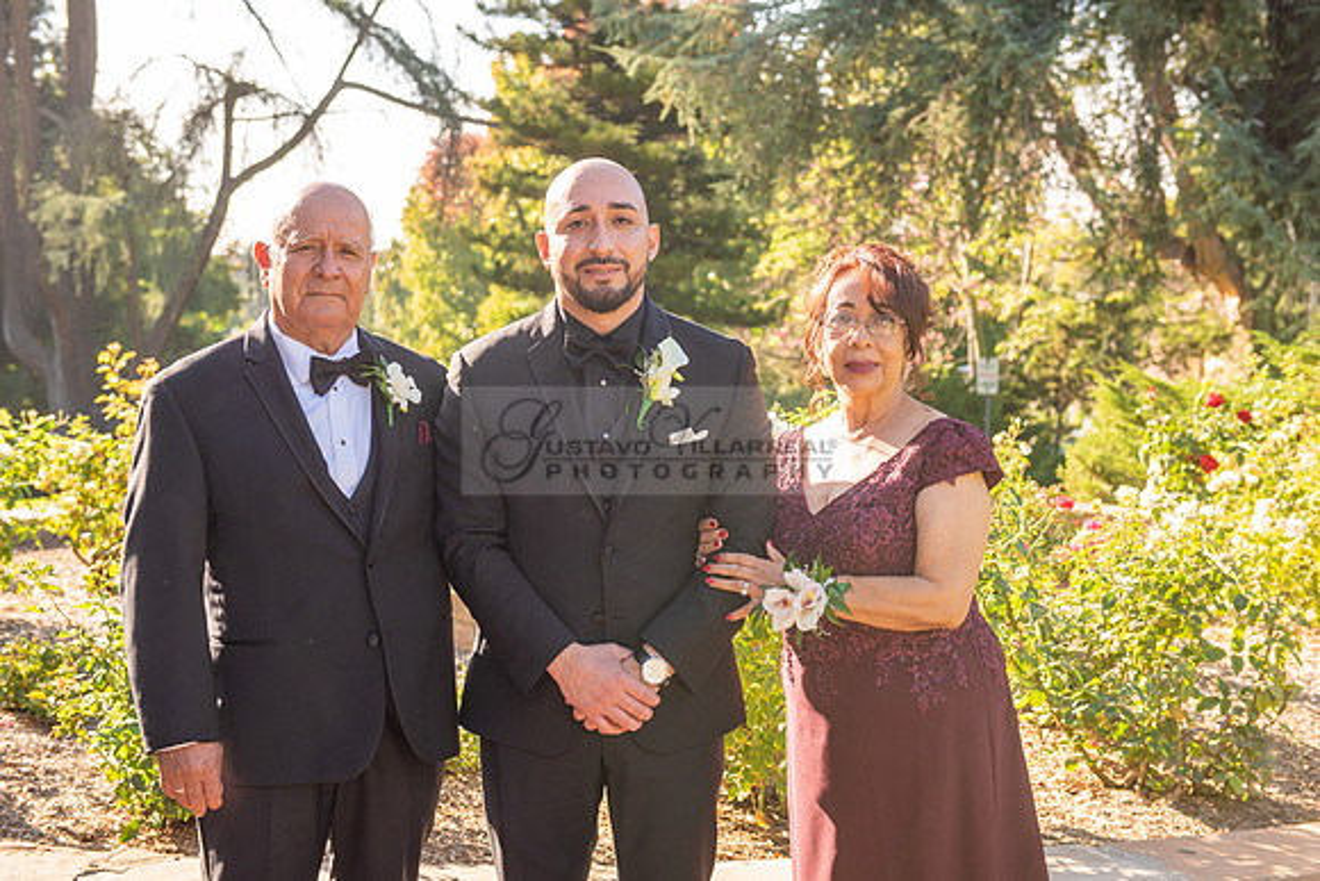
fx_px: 2017
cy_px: 440
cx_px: 660
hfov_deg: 36.2
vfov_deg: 24.6
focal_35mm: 55
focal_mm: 55
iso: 200
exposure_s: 1/250
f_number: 5.6
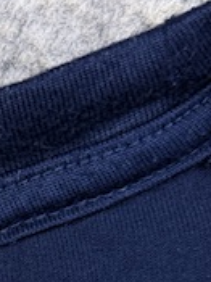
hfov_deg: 8.2
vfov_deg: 10.7
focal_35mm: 176
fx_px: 1432
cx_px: -134
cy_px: 462
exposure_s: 1/100
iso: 64
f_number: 1.78
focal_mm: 6.76
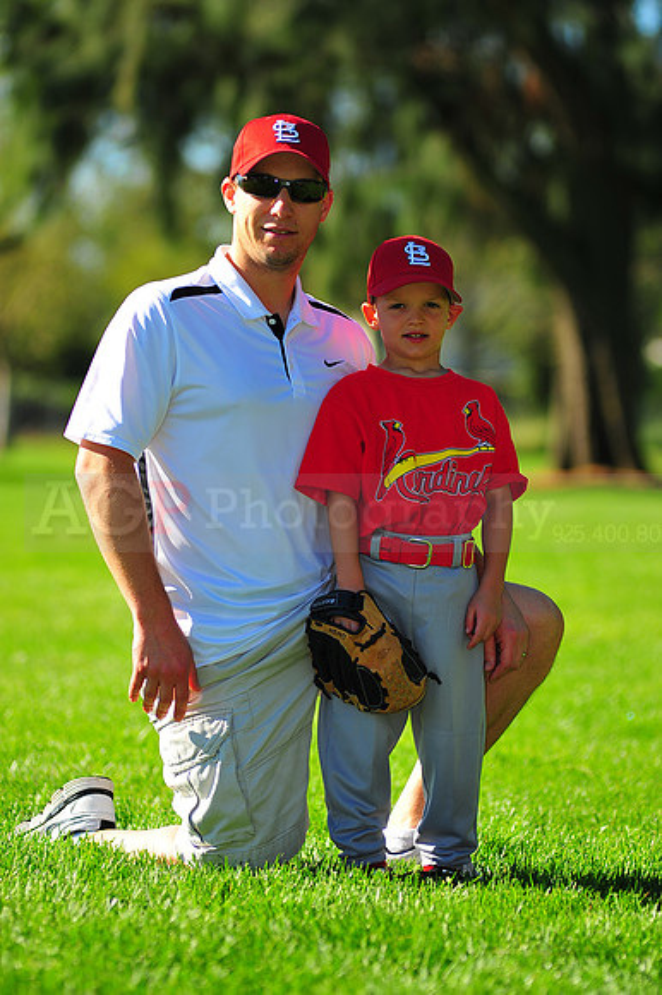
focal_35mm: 180
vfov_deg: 11.4
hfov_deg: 7.6
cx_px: 331
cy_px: 498
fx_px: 4971
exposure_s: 1/1000
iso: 200
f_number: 4
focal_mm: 180
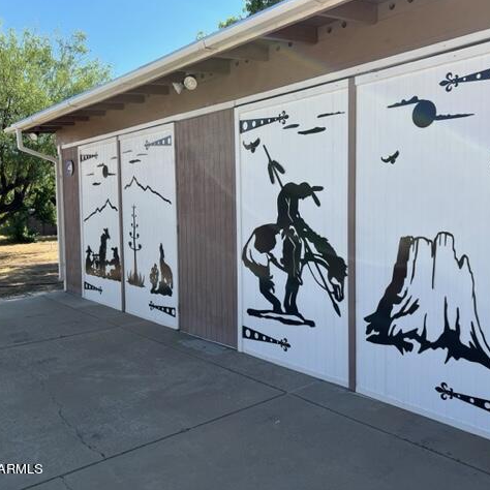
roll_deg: +0.2
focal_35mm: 31
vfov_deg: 52.5
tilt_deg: -4.5
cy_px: 243
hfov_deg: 52.3
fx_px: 496
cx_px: 288
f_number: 1.5
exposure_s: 1/1669
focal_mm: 5.7
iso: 50
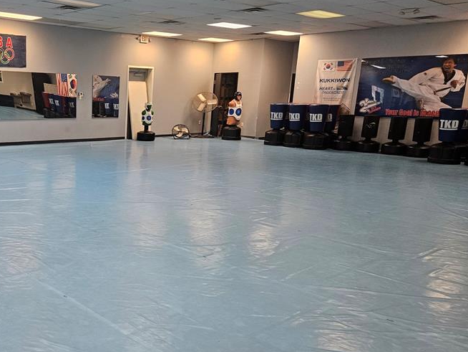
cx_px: 105
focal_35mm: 36
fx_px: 487
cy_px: 210
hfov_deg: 48.9
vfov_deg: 39.5
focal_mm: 5.4
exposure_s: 1/120
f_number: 1.8
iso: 250
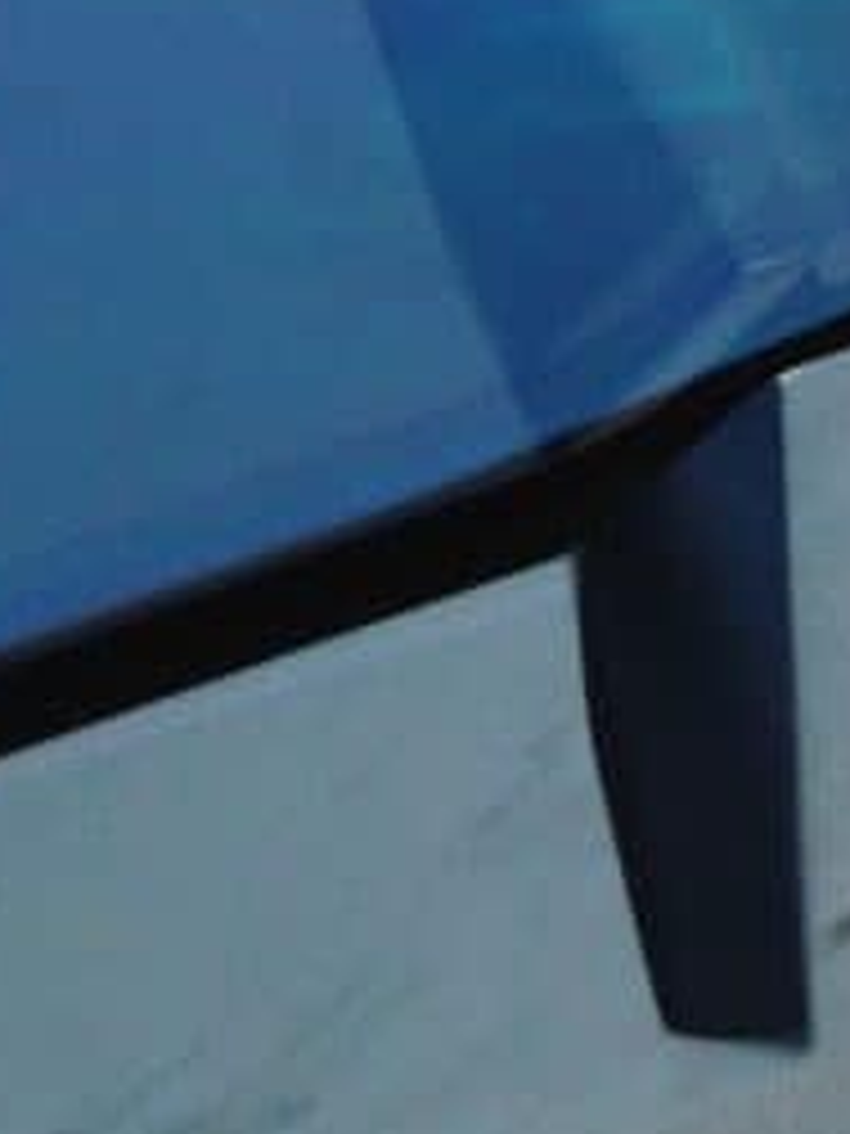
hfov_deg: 10.3
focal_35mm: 134
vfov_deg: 13.2
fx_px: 4387
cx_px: 1664
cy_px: -922
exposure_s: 1/2088
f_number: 2.4
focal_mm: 4.12
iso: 50
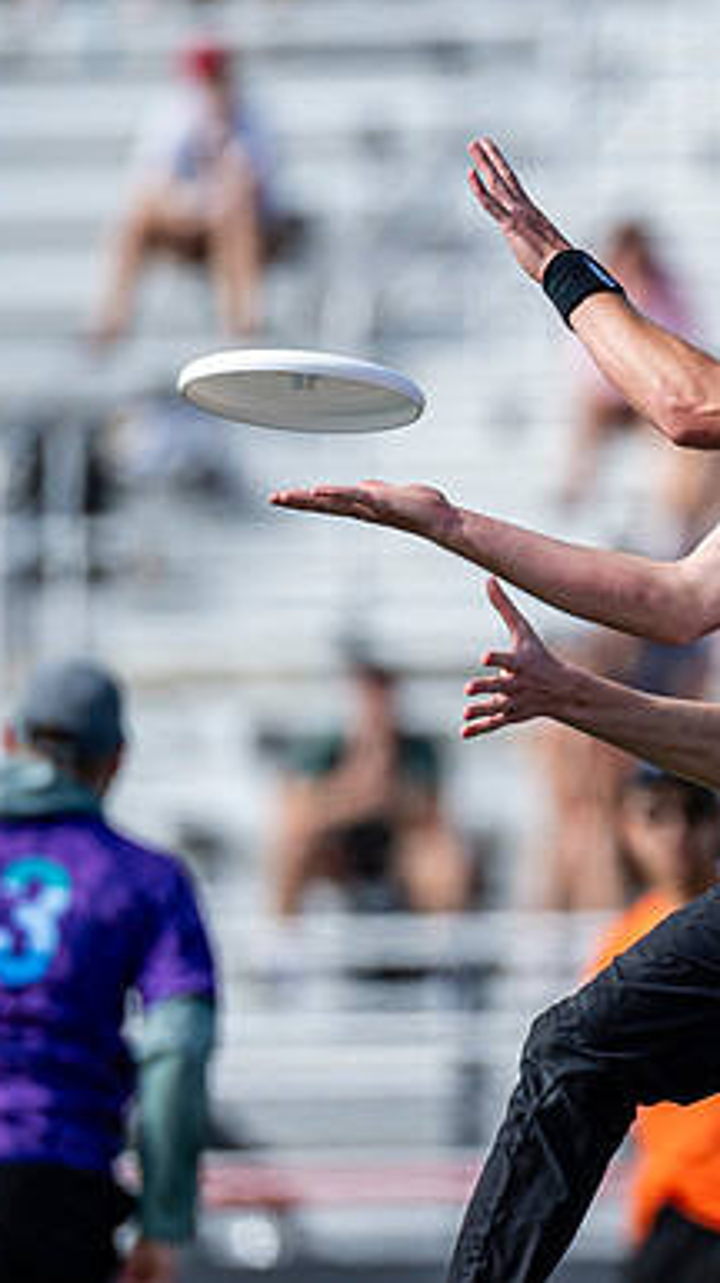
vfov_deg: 2.8
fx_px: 26152
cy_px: 688
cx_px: 1000
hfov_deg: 1.6
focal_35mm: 769
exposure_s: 1/2500
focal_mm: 300
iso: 100
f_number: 3.2
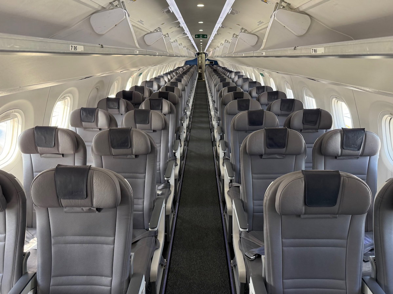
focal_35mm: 24
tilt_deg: -15.1
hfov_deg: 71.6
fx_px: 272
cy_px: 147
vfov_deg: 56.8
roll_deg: +0.2
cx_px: 196
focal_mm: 6.76
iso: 200
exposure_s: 1/80
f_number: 1.78
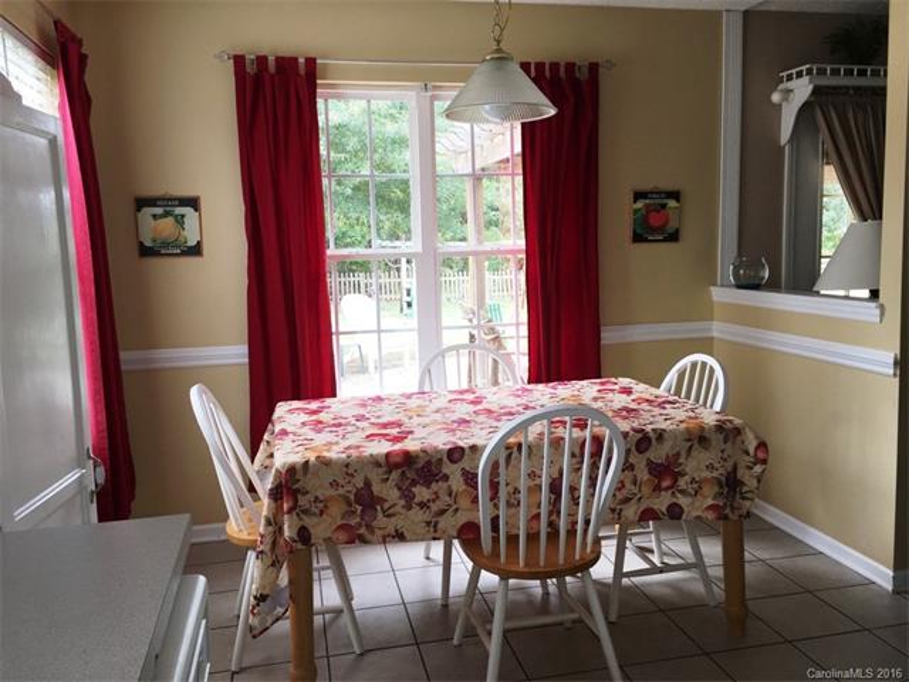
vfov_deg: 48.2
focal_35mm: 29
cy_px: 341
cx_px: 454
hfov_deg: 61.7
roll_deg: +1.8
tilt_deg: -6.5
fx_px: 762
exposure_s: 1/60
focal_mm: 4.15
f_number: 2.2
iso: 25
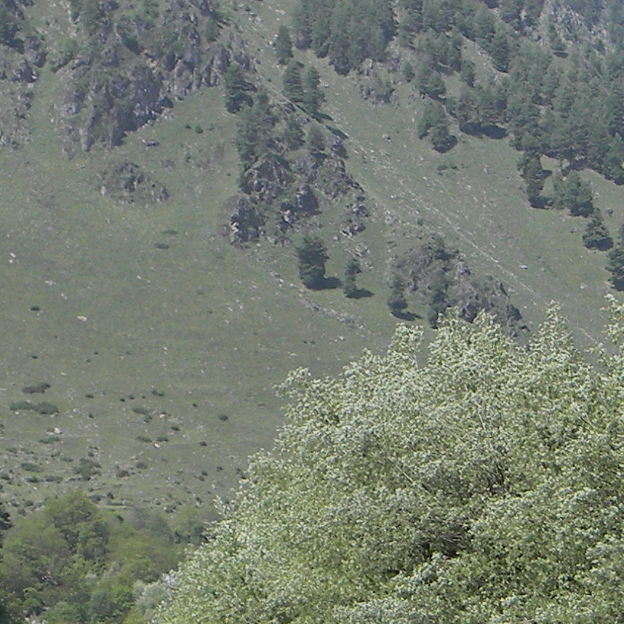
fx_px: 3447
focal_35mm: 169
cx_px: 408
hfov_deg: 10.3
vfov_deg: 10.3
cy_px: 351
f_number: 3.8
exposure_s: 1/638
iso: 80
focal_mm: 7.3
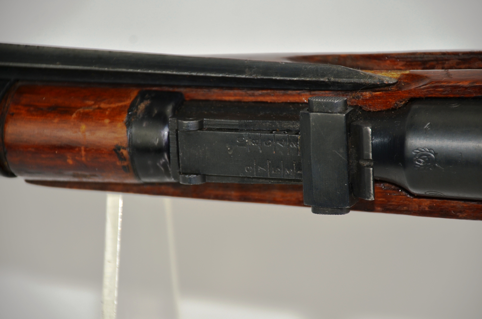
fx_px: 2706
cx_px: 241
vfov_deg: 6.8
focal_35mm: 202
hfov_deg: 10.2
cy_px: 160
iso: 200
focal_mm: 135
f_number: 5.6
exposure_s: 1/200
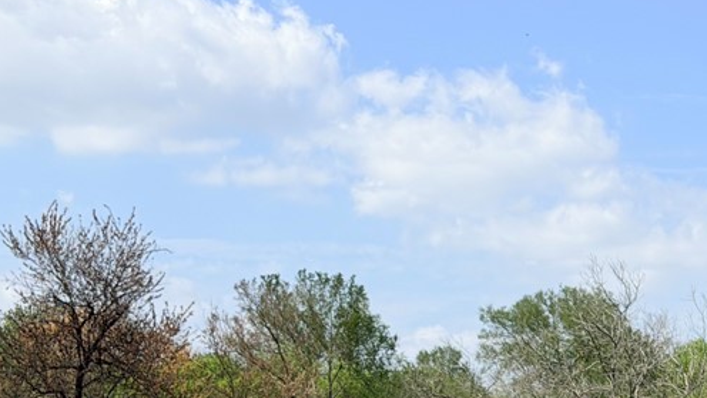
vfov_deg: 11.0
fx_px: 2025
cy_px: 464
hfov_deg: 19.3
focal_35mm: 108
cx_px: 680
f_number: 1.78
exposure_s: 1/5208
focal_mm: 6.76
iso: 64
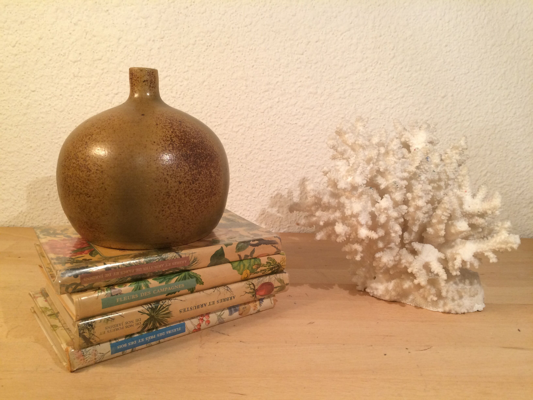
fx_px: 447
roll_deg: -2.3
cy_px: 200
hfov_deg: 61.7
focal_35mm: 29
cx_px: 266
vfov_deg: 48.2
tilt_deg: -11.0
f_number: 2.2
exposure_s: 1/33
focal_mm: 4.15
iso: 64
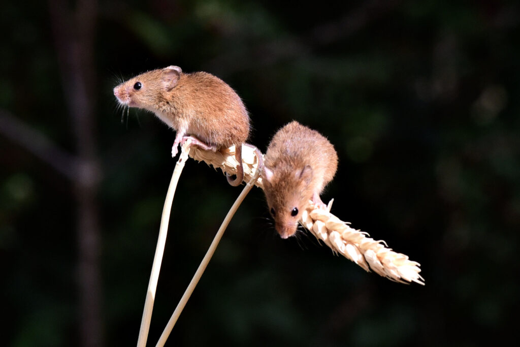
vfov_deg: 13.0
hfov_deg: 19.5
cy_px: 174
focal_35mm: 105
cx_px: 260
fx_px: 1517
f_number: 11
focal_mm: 105
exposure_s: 1/640
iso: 2000
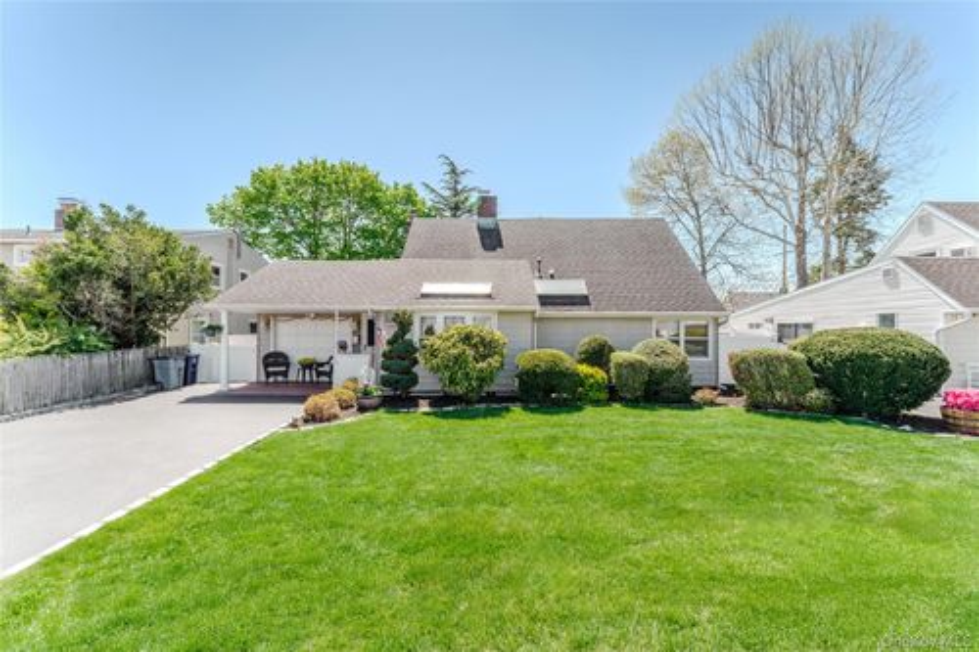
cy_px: 326
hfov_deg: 104.3
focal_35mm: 14
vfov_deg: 81.2
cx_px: 490
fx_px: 381
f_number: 11
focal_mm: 14
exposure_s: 1/640
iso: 100
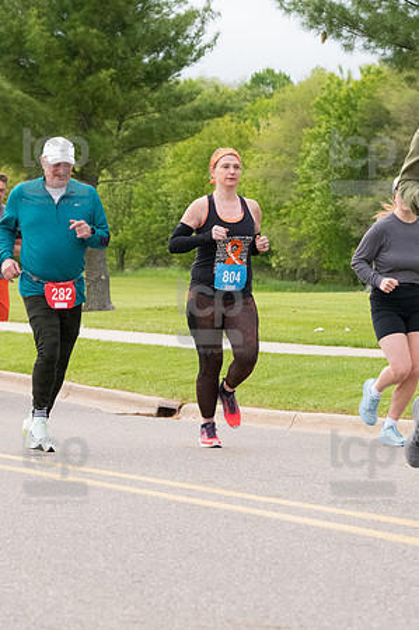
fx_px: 3045
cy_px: 315
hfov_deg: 7.9
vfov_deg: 11.8
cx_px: 210
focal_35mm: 174
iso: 4000
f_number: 7.1
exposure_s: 1/1600
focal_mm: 116
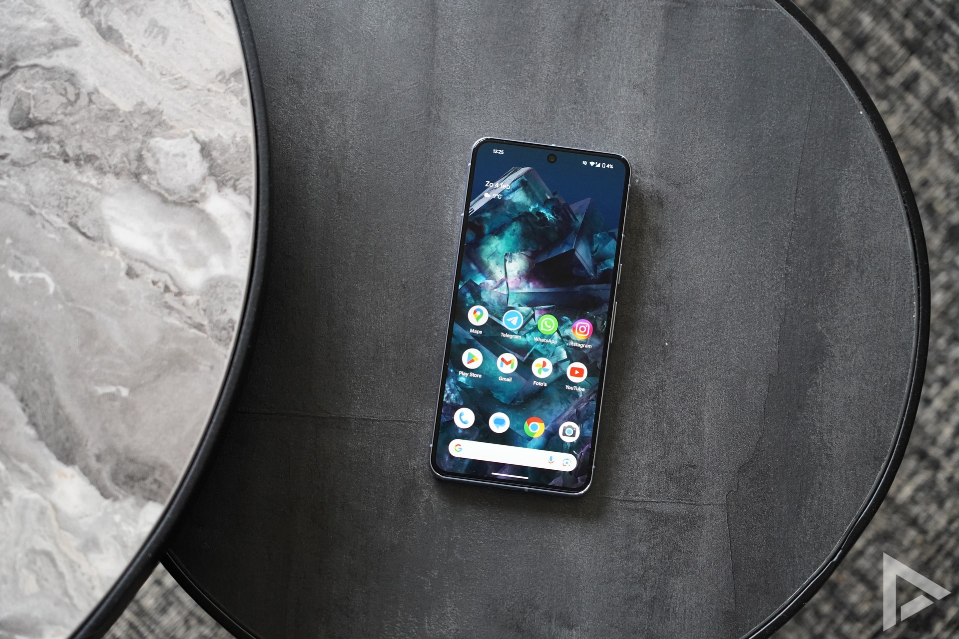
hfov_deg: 19.5
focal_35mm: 105
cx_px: 480
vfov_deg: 13.0
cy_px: 320
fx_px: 2797
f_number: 4
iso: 6400
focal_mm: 105
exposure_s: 1/160
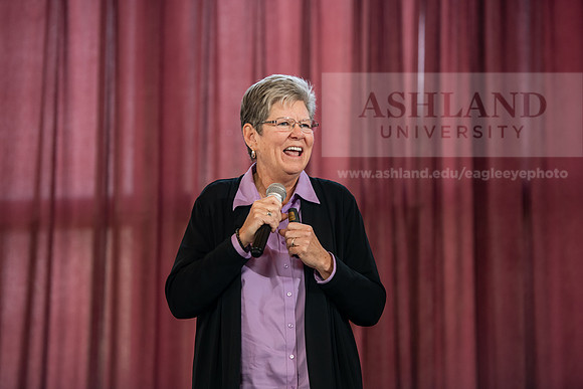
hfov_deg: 14.2
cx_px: 292
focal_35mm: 145
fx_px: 2349
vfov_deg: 9.5
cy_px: 194
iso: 1250
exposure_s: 1/200
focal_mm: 145
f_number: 3.2
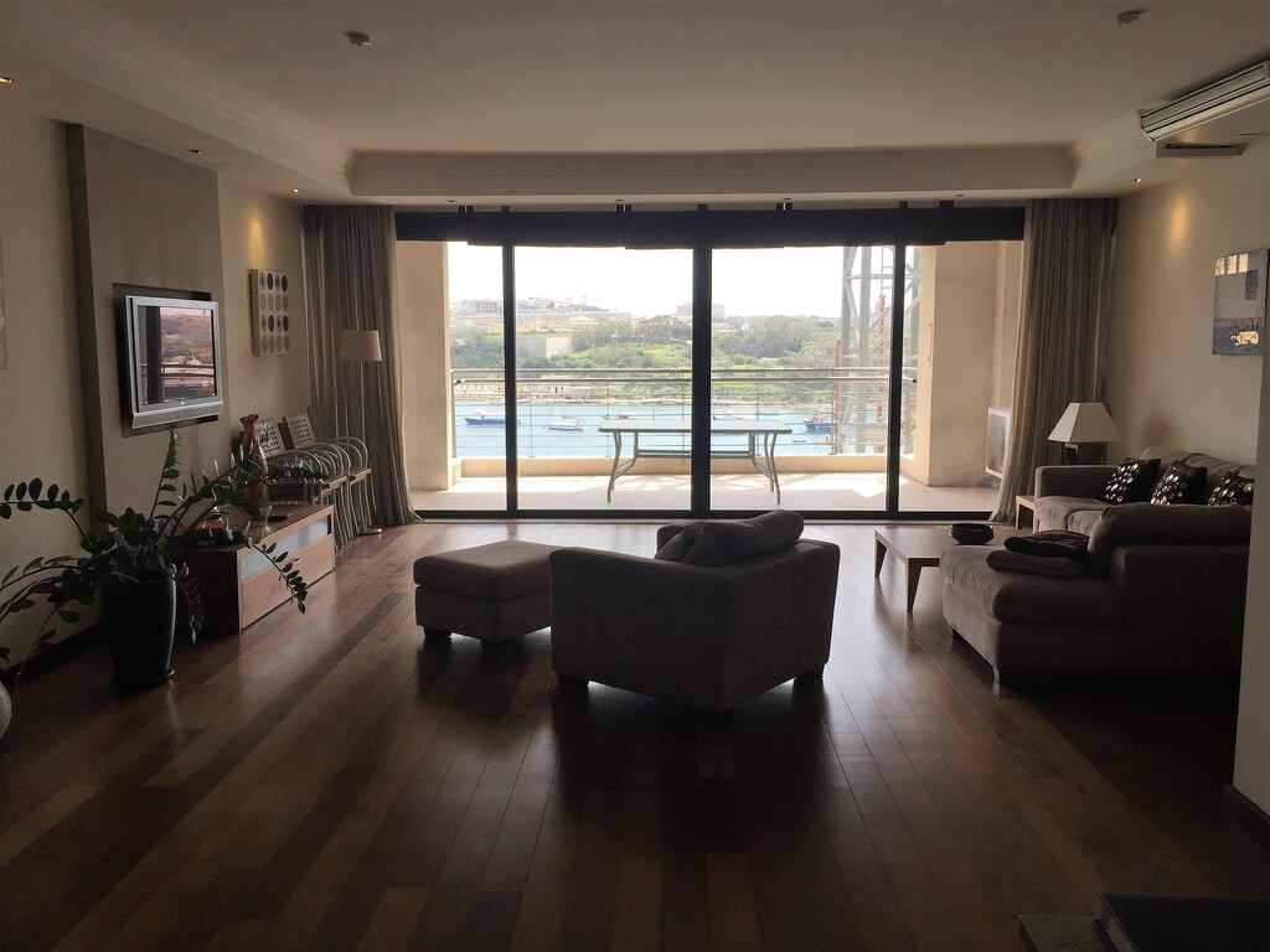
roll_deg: -0.6
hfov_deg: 61.7
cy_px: 476
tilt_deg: -6.8
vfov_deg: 48.2
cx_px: 635
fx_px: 1064
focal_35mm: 29
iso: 32
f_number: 2.2
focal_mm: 4.15
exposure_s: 1/581
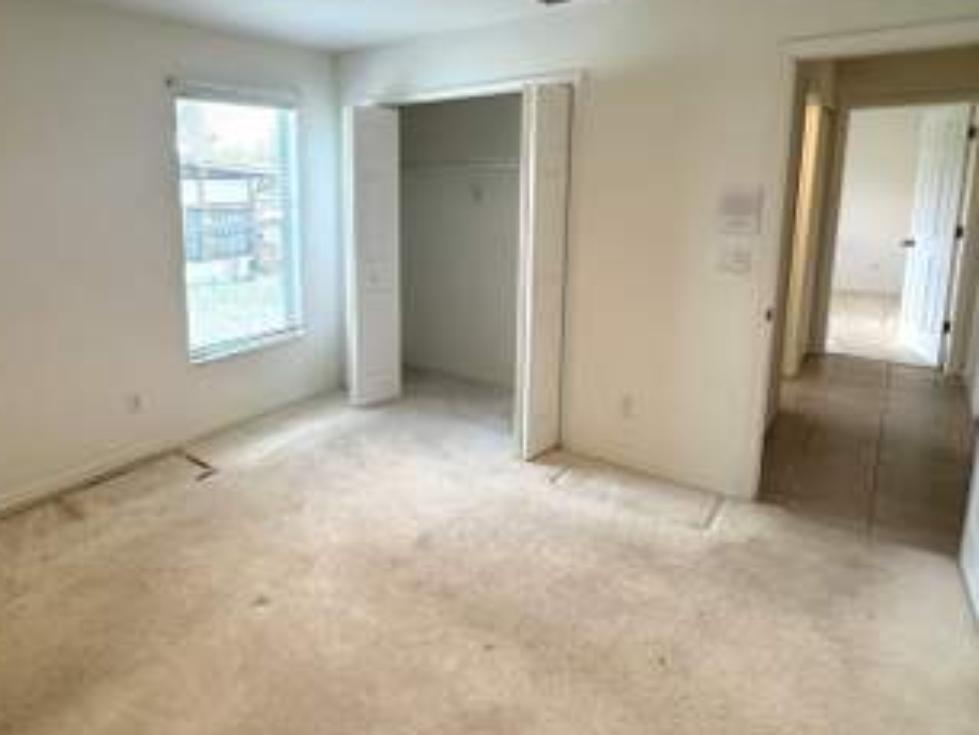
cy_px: 273
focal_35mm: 22
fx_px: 622
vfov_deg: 60.3
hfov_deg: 75.0
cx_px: 366
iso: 125
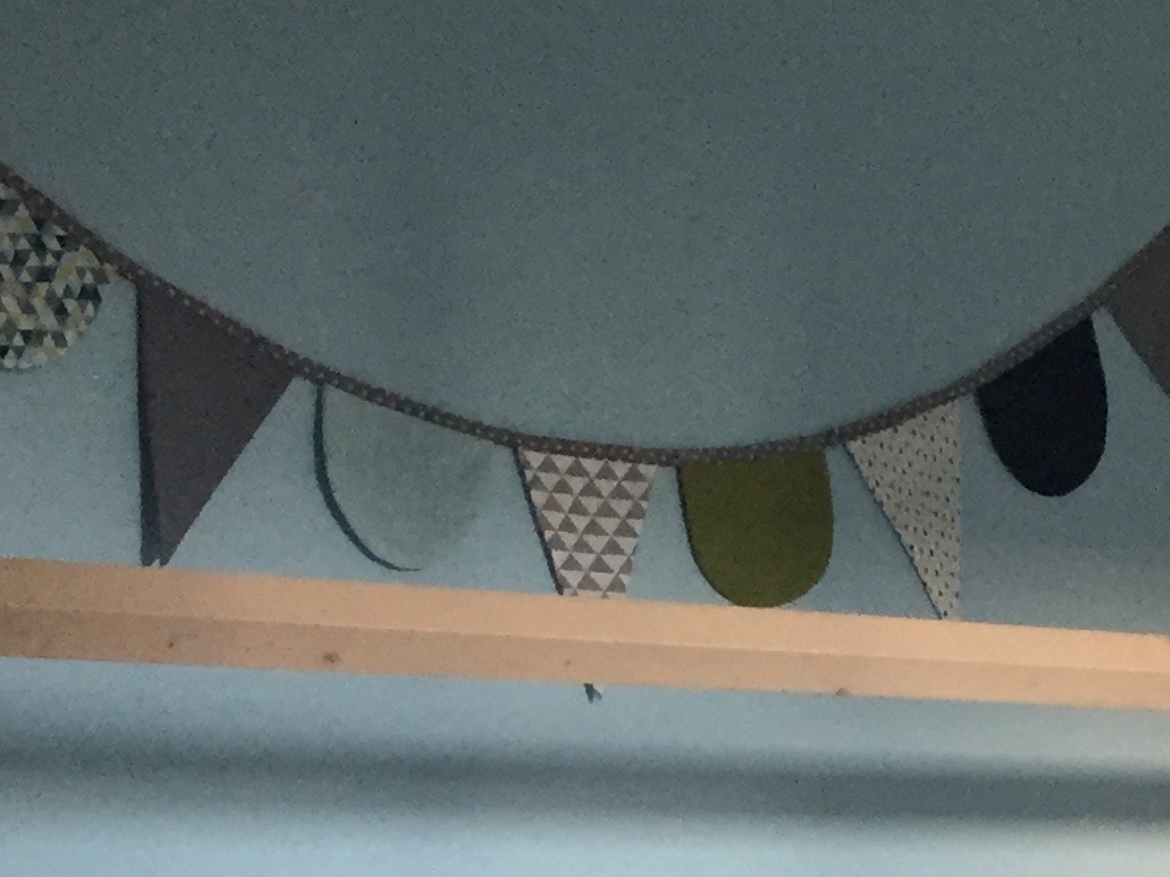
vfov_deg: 12.6
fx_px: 3615
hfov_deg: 18.0
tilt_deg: -9.2
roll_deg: -0.6
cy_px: 1597
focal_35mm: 107
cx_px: 1121
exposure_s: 1/33
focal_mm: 4.15
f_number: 2.2
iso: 64
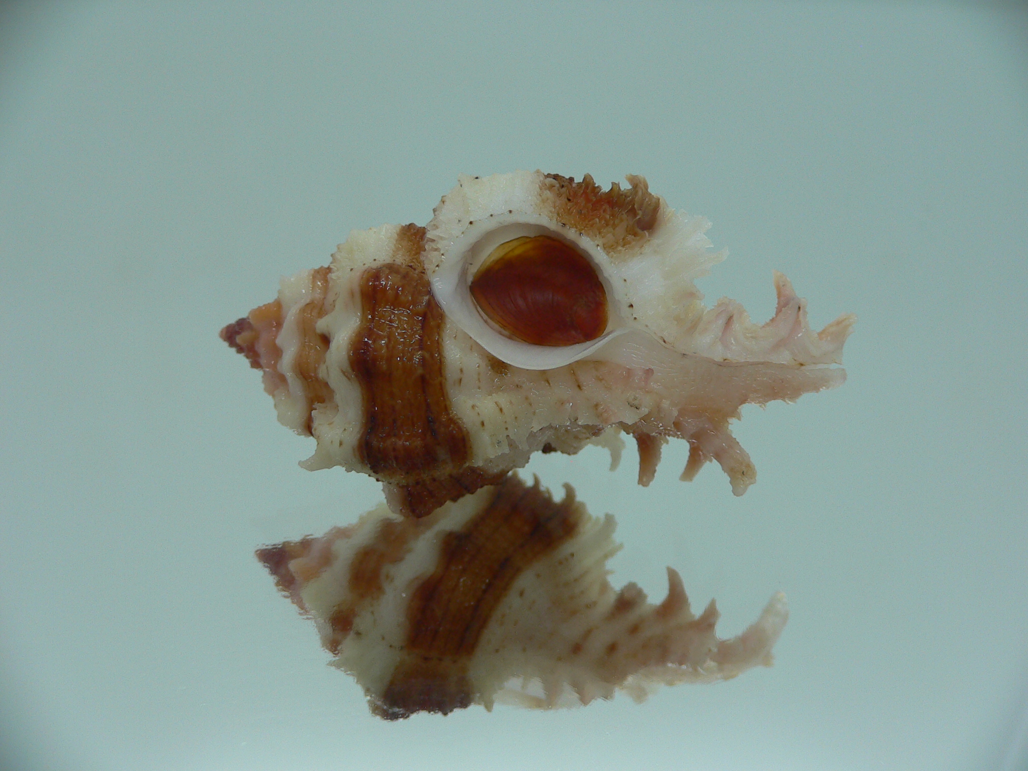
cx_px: 514
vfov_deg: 40.7
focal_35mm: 35
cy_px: 386
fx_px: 1039
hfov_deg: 52.6
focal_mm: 4.6
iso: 80
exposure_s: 1/60
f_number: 2.8
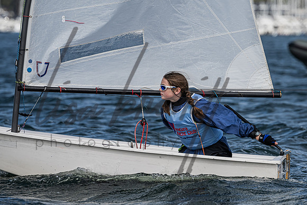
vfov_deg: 2.7
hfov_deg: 4.1
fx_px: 4267
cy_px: 104
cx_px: 186
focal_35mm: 500
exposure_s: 1/1250
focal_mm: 400
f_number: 9
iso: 320
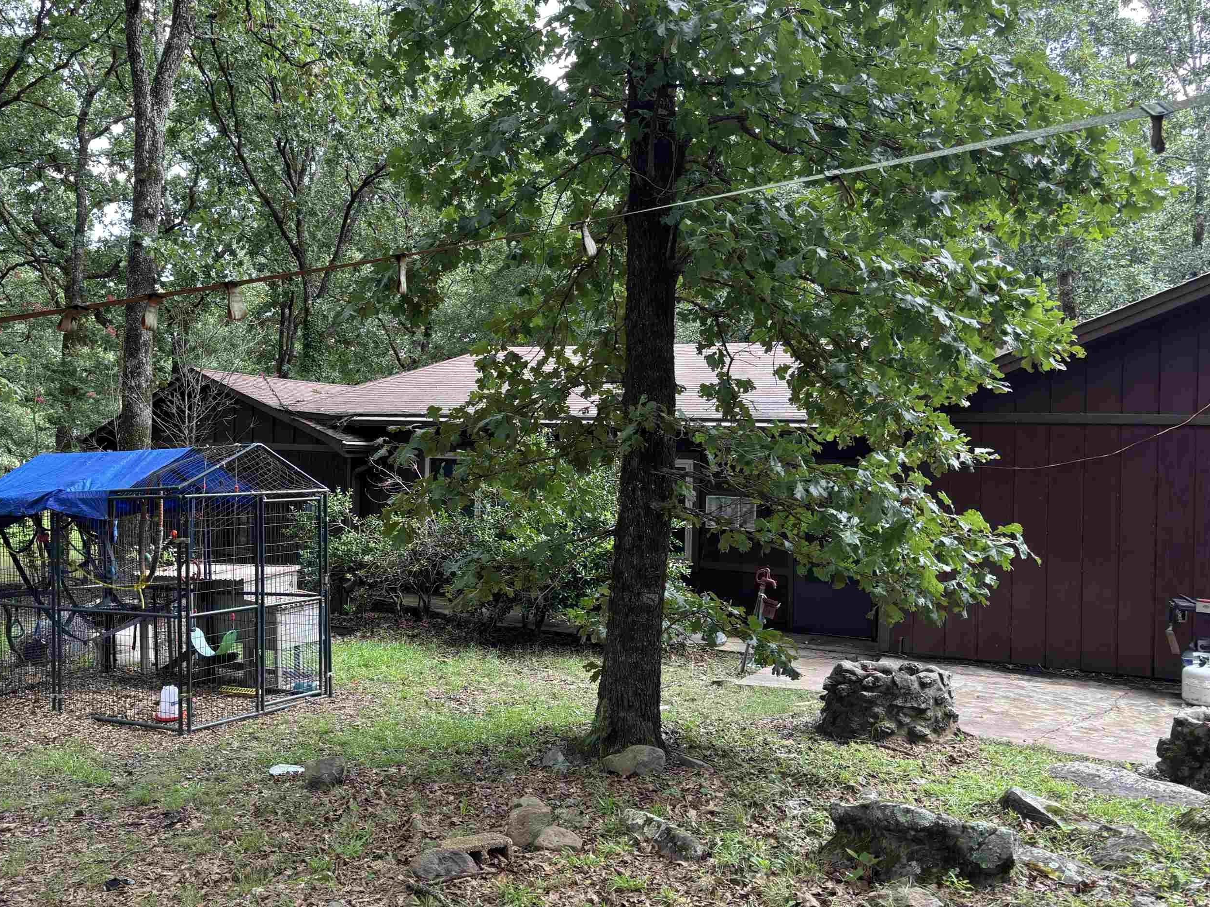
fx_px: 1119
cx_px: 483
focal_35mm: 32
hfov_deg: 56.4
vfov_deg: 44.1
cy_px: 426
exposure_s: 1/121
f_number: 1.6
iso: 50
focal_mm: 5.96
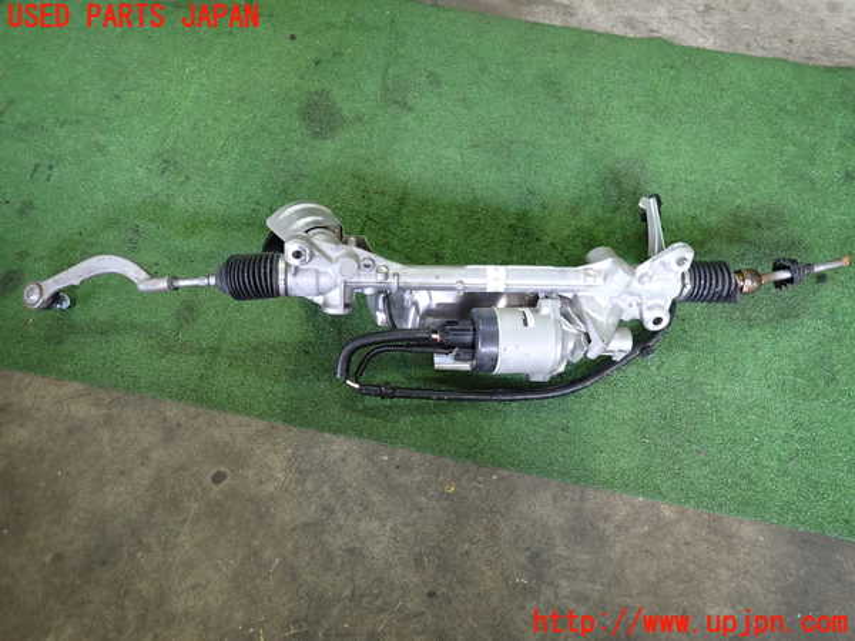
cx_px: 428
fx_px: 617
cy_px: 320
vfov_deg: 54.9
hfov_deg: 69.4
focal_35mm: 25
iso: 320
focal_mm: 4.5
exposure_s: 1/30
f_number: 2
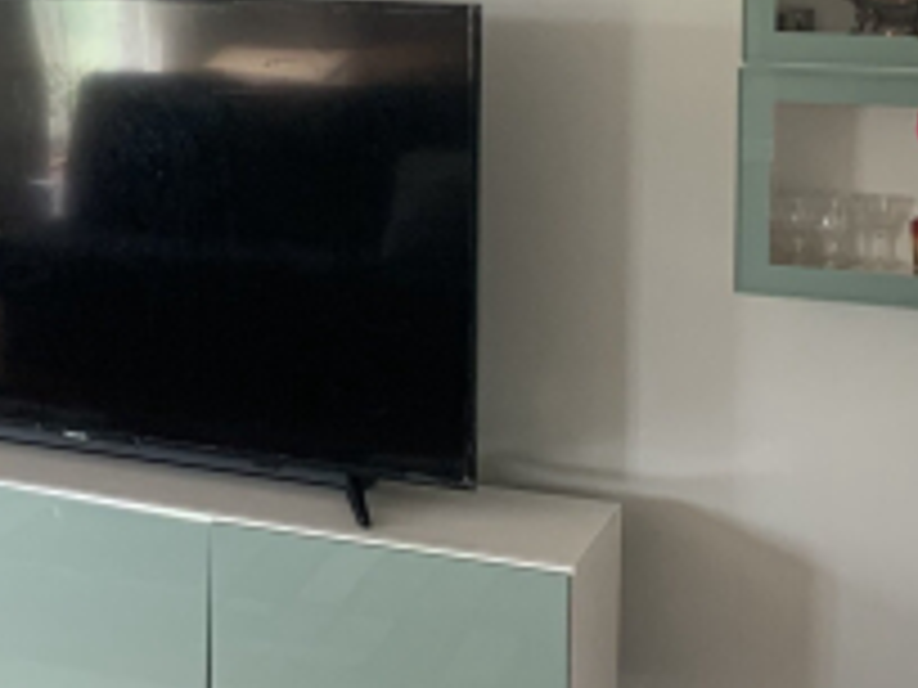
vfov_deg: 17.0
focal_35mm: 85
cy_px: 0
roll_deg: +0.1
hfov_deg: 21.6
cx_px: -137
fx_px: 2254
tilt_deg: -5.9
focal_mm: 4.25
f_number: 1.8
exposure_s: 1/60
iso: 160
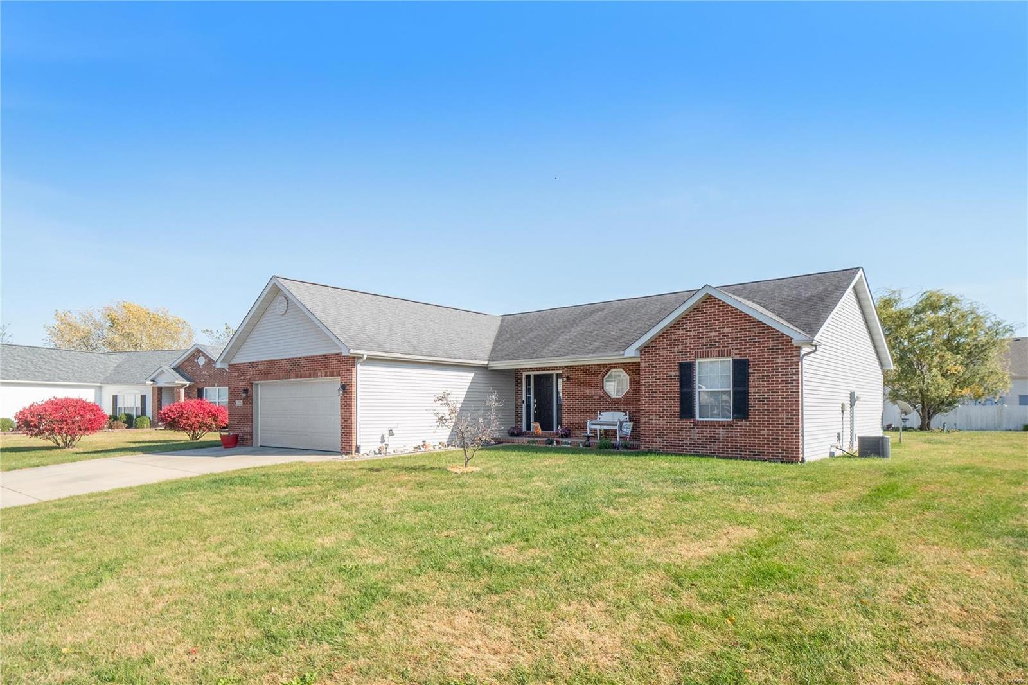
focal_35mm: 20
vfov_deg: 61.9
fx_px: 571
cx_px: 514
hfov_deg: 84.0
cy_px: 342
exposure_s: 1/500
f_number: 8
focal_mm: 10
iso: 400
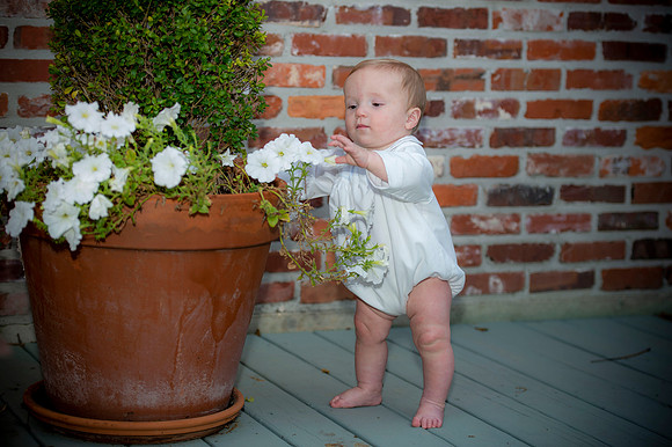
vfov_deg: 15.9
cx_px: 336
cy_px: 224
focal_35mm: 86
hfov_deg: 23.7
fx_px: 1604
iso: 50
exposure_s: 1/250
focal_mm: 86
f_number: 3.2
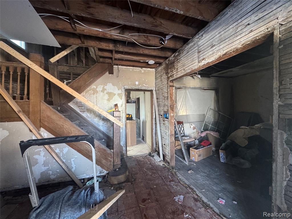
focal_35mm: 14
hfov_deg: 102.1
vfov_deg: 85.7
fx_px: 118
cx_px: 146
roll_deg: +0.6
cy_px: 110
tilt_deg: -2.0
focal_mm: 2.22
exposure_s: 1/60
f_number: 2.2
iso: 500
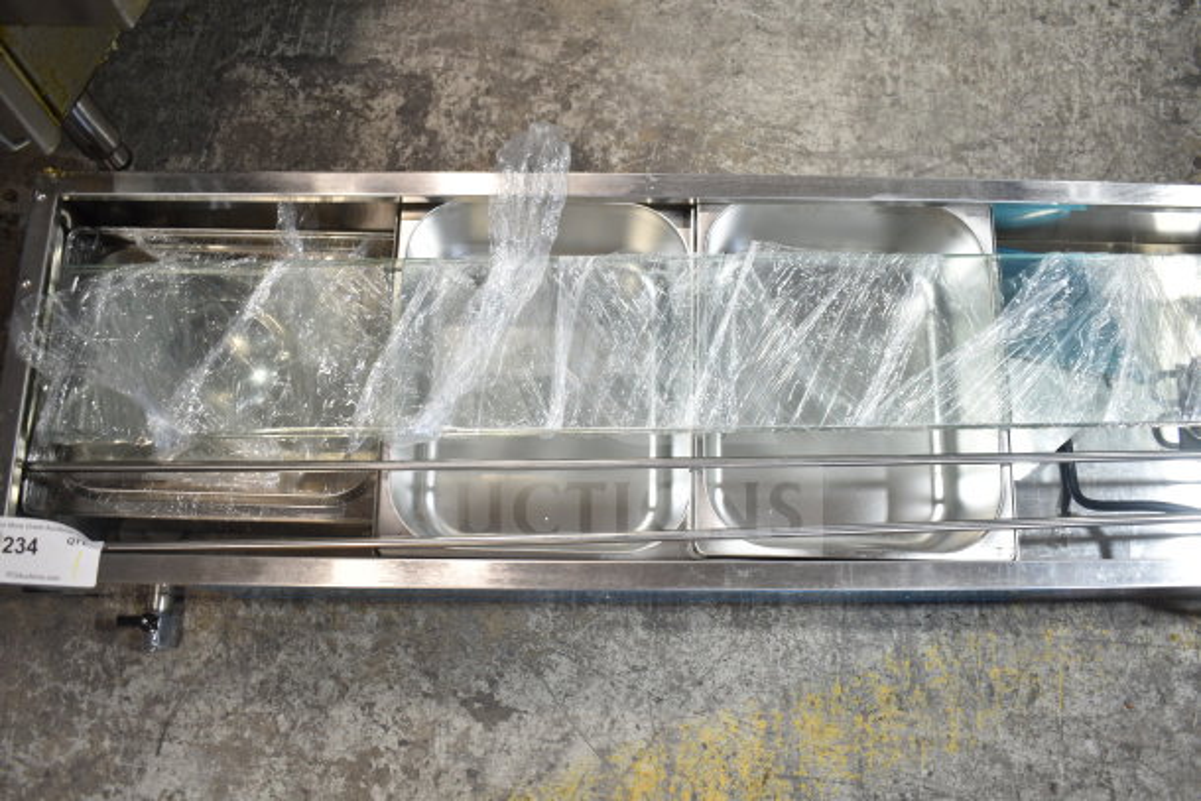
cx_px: 600
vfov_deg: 43.6
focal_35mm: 30
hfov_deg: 61.9
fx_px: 1001
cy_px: 400
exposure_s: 1/30
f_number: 3.8
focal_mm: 20
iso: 200
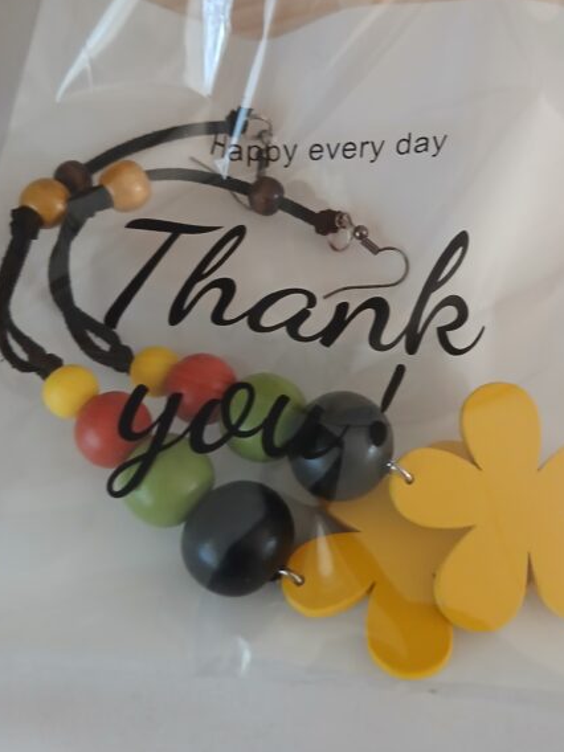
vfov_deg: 48.7
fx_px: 826
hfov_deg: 37.4
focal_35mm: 38
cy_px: 299
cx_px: 363
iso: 320
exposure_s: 1/25
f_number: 1.8
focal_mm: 3.98
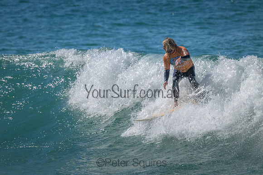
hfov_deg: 2.6
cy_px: 88
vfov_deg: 1.7
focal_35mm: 800
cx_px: 132
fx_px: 5846
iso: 1400
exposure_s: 1/2000
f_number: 11
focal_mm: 800
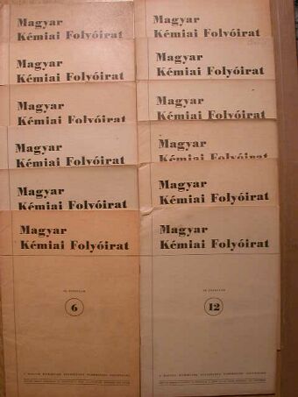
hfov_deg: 37.7
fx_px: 436
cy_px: 198
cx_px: 149
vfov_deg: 49.0
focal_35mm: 38
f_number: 4.2
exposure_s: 1/91.4
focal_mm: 7.85
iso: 100
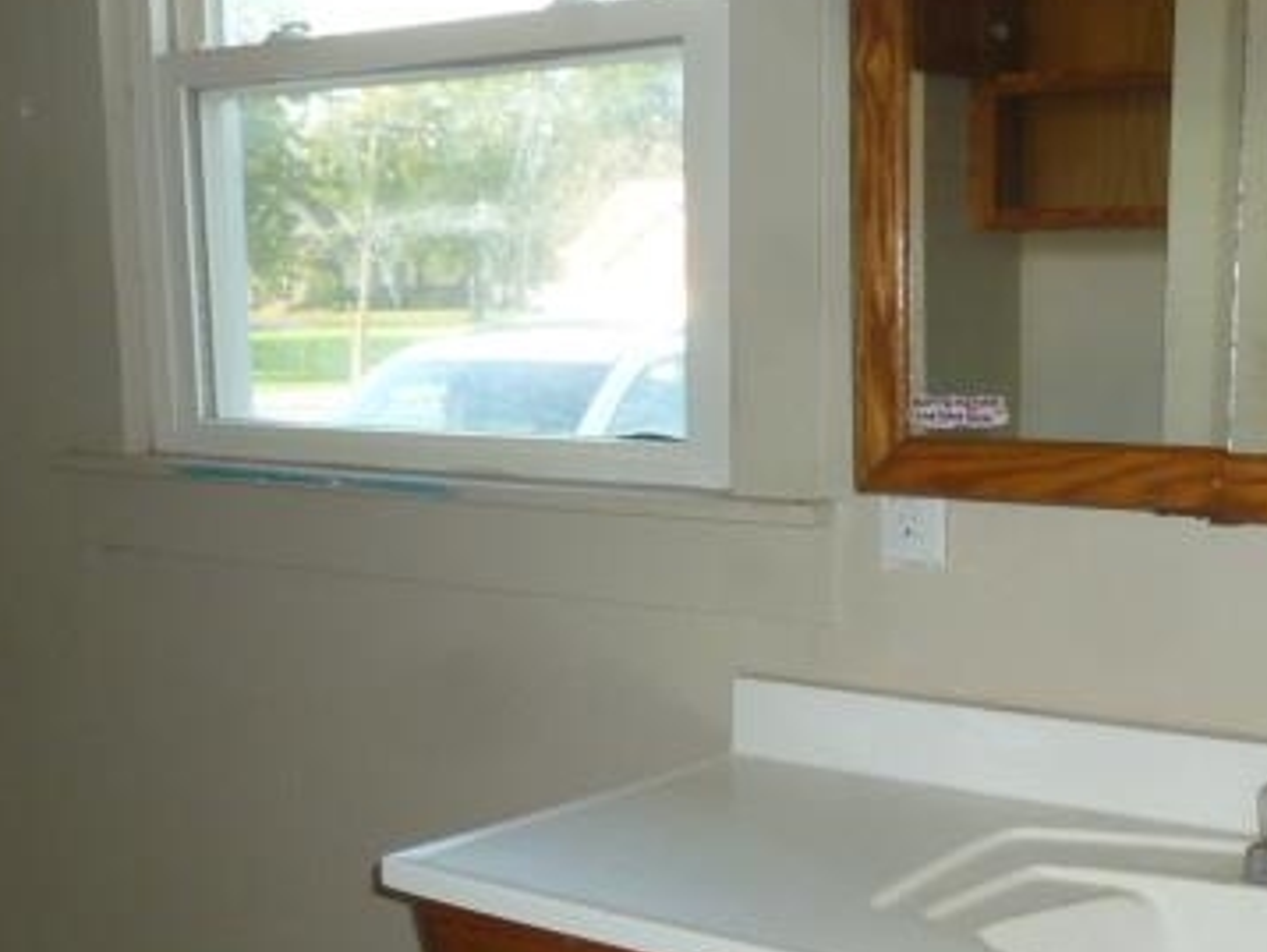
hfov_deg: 38.1
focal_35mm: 50
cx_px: 701
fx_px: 1831
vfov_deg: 28.8
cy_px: 687
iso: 200
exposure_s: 1/60
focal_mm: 5
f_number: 3.3
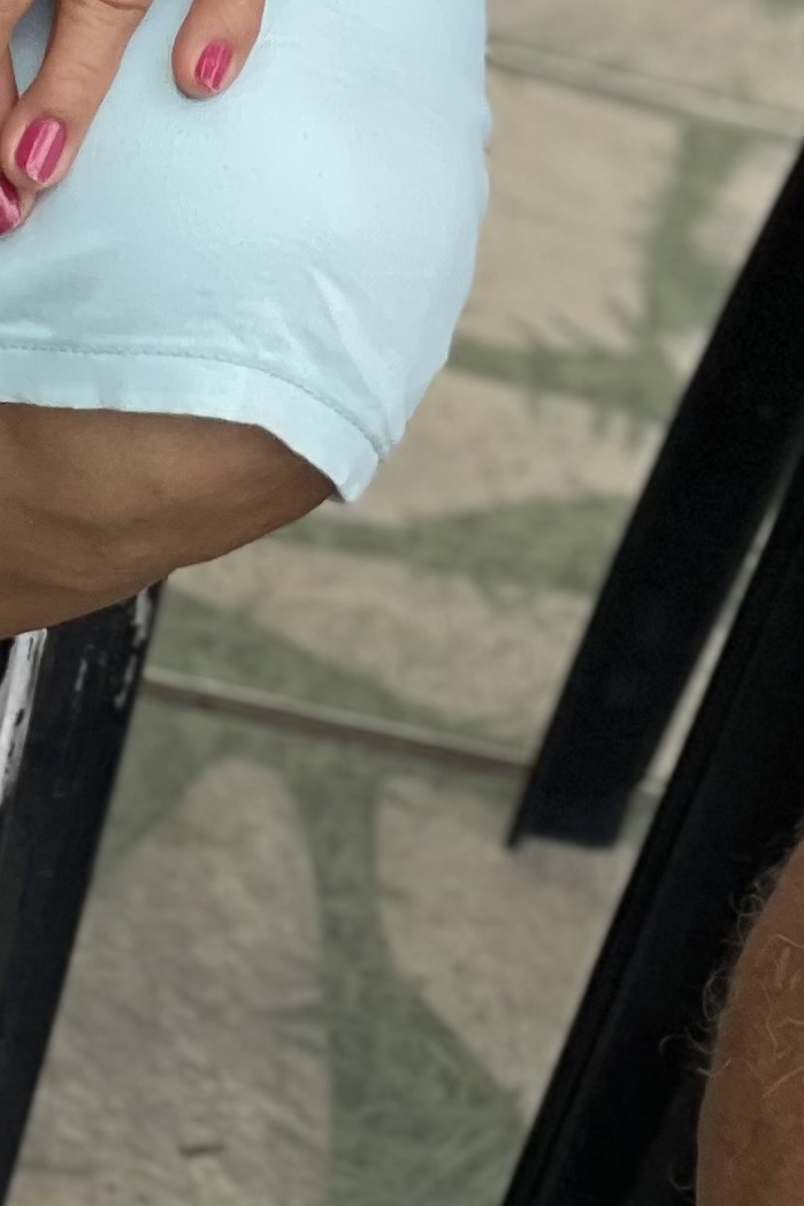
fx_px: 6965
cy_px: -1093
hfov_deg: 6.5
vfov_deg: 9.3
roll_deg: -17.4
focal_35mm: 208
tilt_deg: -16.3
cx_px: 1101
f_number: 2
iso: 25
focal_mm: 6
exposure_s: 1/122
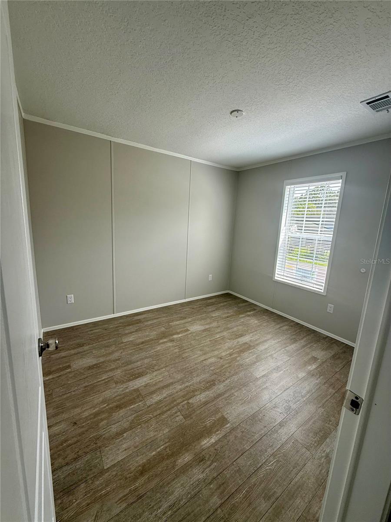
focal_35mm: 14
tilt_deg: -9.4
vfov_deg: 102.1
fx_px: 211
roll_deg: -3.4
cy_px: 261
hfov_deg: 85.7
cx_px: 196
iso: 64
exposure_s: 1/103
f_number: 2.2
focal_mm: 2.22
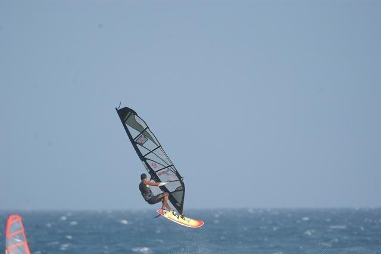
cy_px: 127
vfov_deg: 1.8
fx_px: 7933
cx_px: 190
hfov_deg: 2.8
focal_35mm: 750
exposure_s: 1/1600
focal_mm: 500
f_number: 4.5
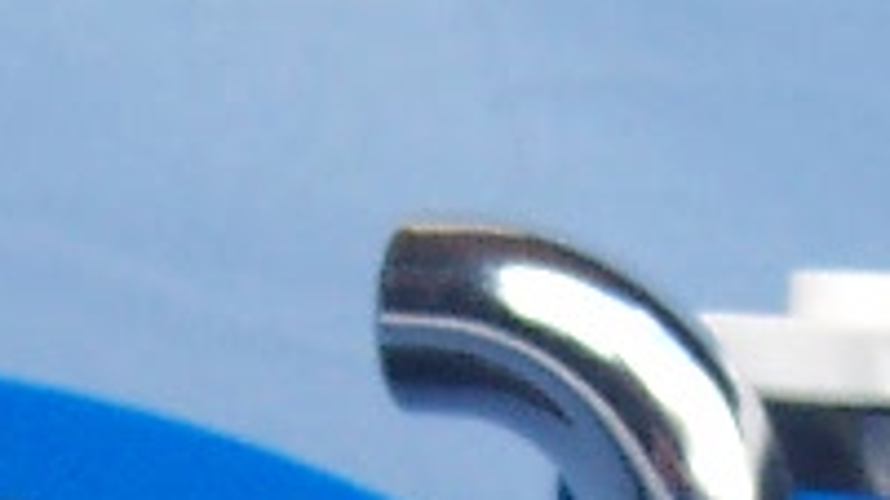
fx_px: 5687
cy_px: 1102
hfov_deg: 8.9
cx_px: 651
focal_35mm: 241
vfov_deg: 4.9
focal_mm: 5.6
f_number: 2.8
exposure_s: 1/180
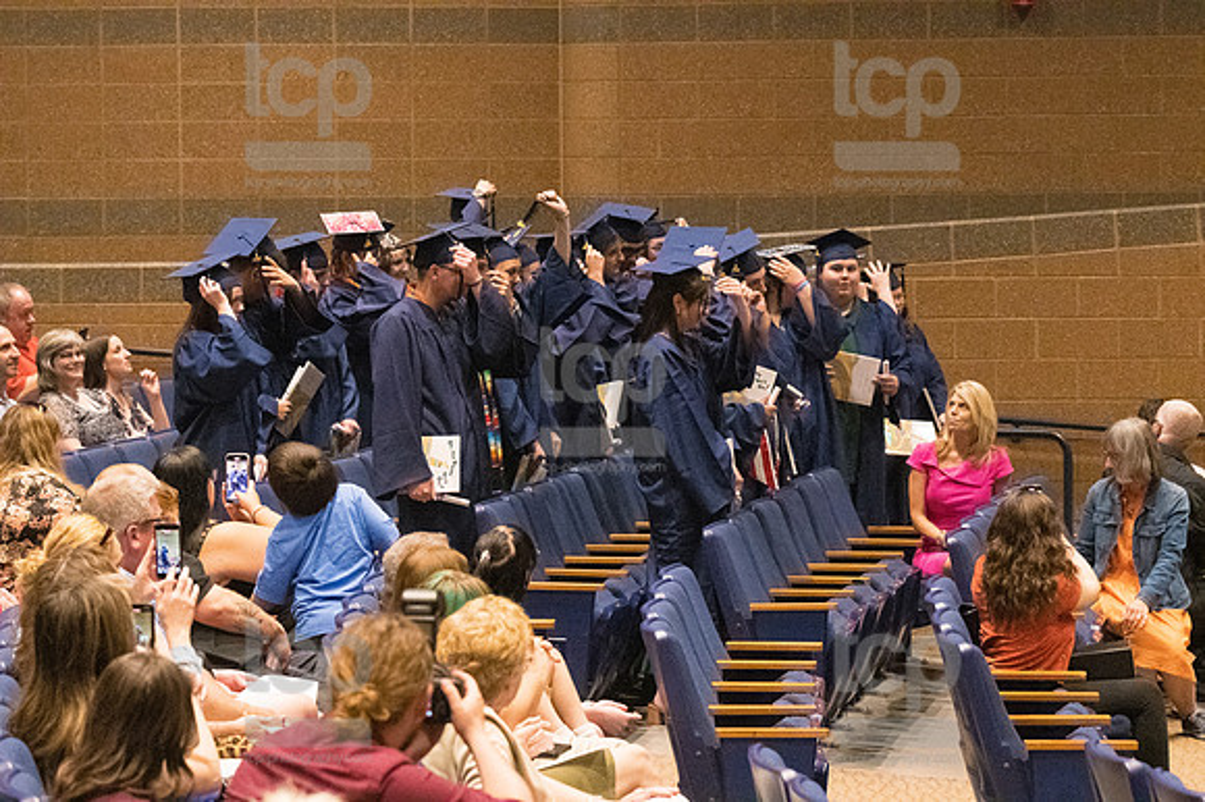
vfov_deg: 10.1
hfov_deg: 15.2
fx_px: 4516
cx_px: 602
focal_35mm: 135
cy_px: 401
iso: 8000
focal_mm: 90
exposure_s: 1/250
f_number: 4.5
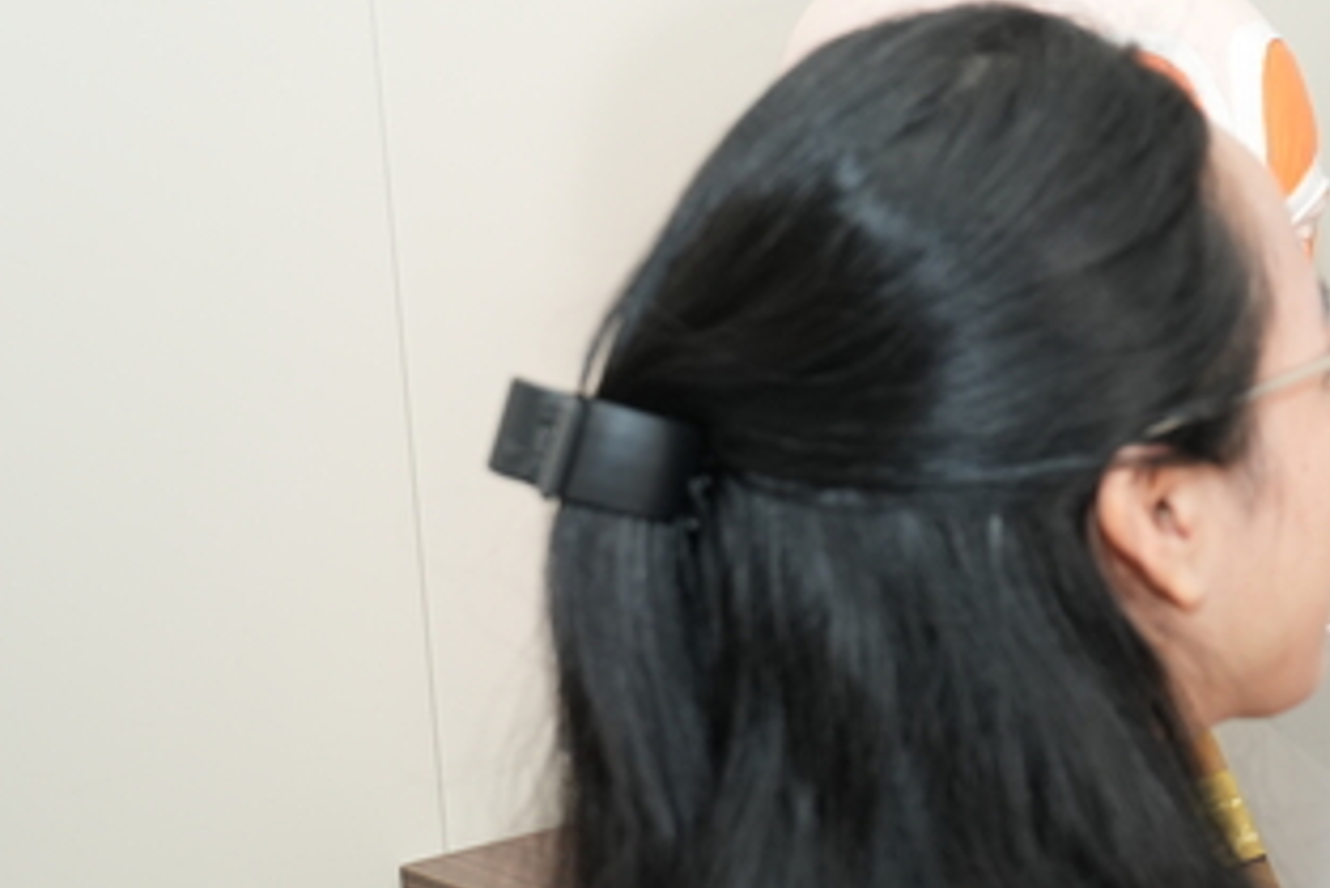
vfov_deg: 15.4
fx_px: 3289
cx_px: 1814
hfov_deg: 20.5
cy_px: 493
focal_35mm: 89
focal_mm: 31
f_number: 4
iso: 640
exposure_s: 1/160
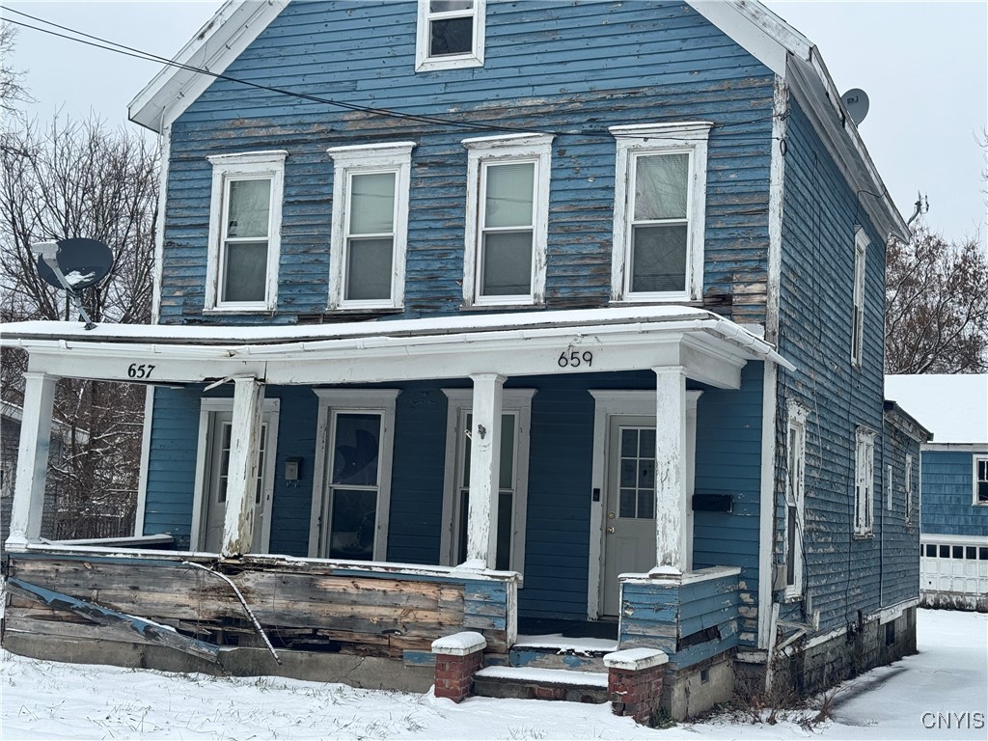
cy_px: 370
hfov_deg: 39.7
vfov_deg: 30.3
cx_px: 494
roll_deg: -2.6
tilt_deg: +4.8
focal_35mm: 48
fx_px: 1370
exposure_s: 1/1869
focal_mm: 6.76
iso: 64
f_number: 1.78
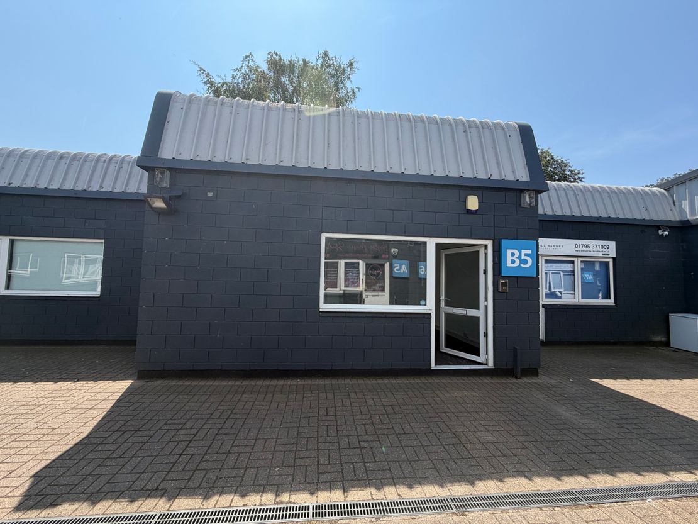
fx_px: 282
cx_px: 349
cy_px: 262
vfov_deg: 85.7
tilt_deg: +4.2
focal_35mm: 14
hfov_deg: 102.1
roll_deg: -0.9
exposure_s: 1/770
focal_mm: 2.22
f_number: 2.2
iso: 32
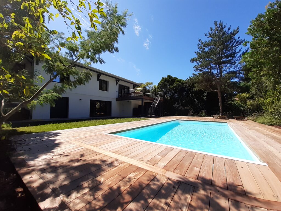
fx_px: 106
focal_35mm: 13
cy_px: 106
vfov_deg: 89.9
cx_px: 140
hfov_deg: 106.2
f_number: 2.2
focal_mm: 1.13
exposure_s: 1/1220
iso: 40
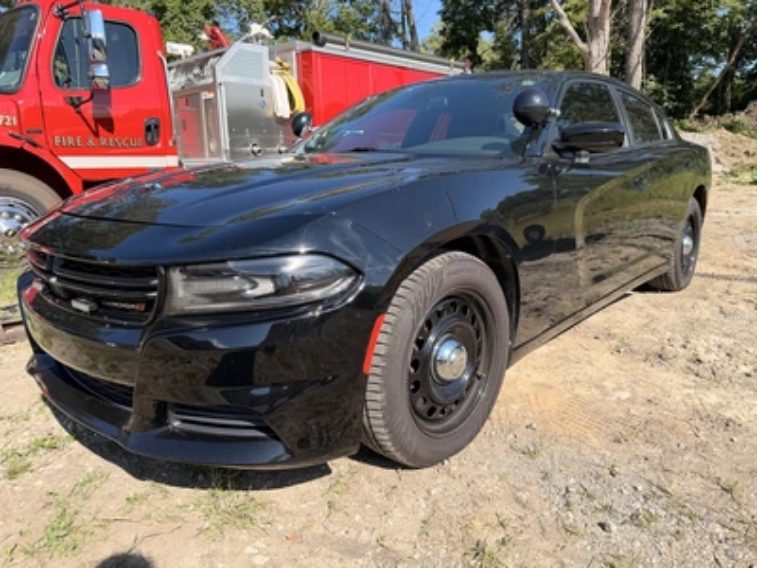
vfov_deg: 56.8
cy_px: 284
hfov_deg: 71.6
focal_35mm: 24
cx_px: 378
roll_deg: +2.2
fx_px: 525
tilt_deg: -14.0
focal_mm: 6.76
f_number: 1.78
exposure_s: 1/2703
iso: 80
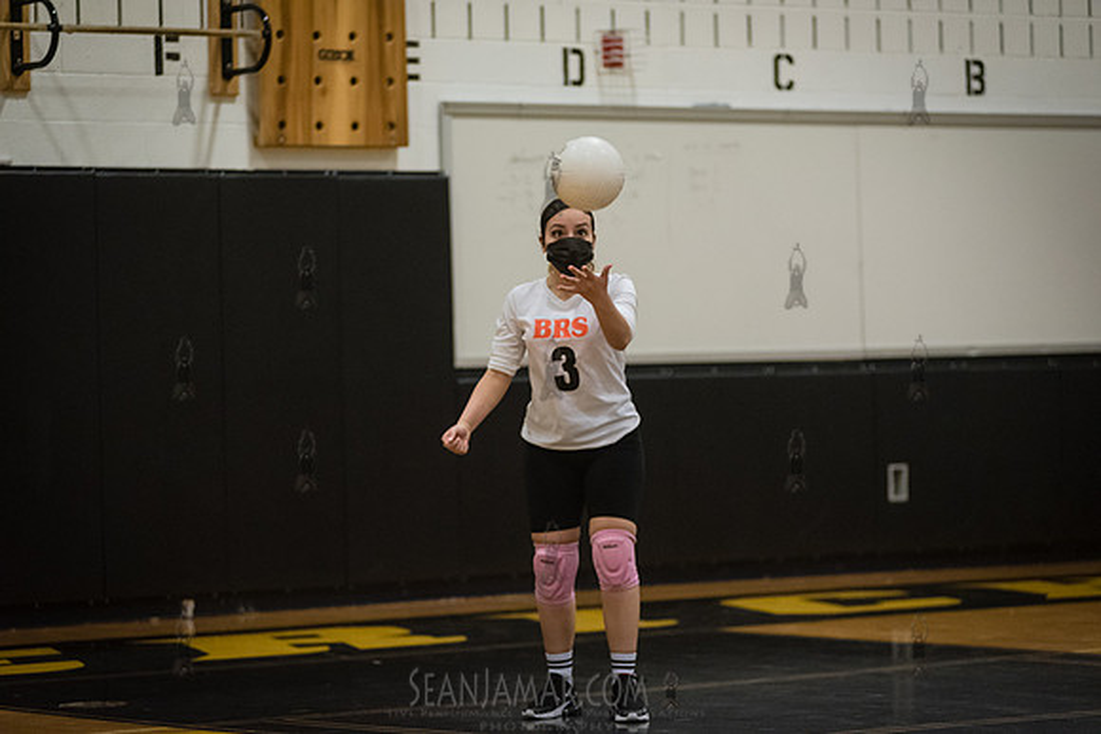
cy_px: 367
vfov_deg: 10.2
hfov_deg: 15.2
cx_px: 550
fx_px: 4130
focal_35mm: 135
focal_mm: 135
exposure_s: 1/400
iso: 5000
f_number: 3.2
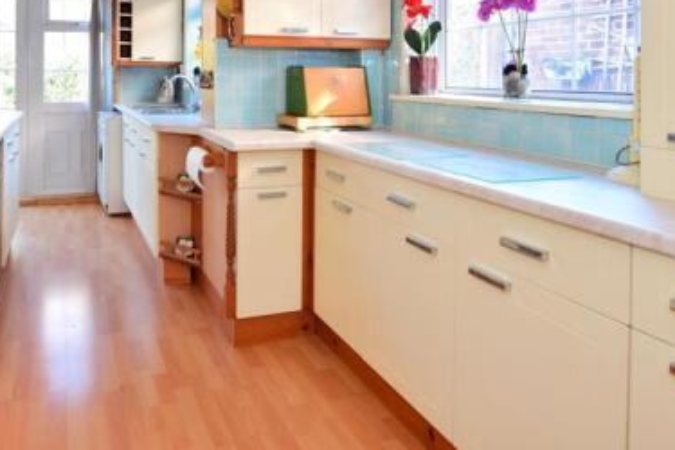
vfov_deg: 42.3
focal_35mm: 29
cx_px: 223
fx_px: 541
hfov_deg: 62.3
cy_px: 66
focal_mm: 11
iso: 400
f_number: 7.1
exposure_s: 1/20
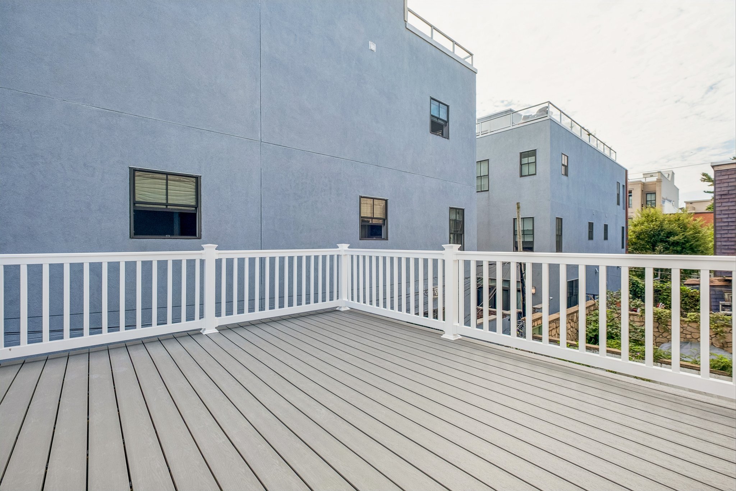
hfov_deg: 100.4
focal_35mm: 15
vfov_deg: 77.3
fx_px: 307
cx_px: 368
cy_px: 246
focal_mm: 10
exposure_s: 1/160
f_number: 8
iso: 250
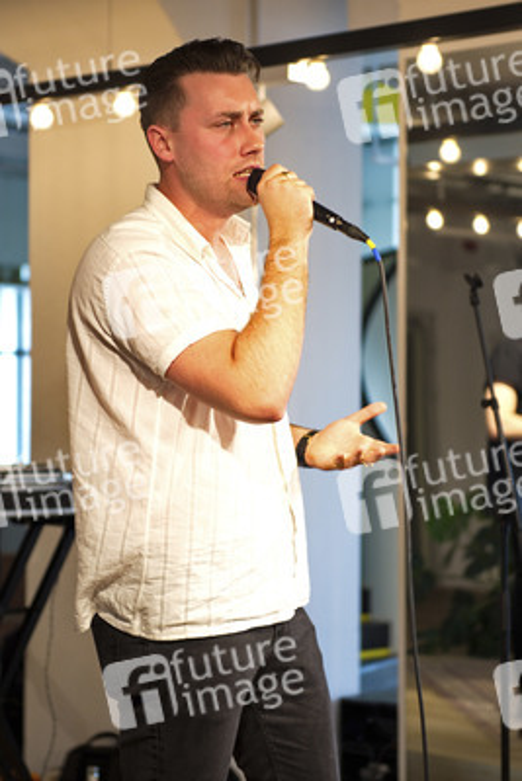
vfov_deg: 28.8
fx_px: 1521
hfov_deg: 19.5
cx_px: 261
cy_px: 390
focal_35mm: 70
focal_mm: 70
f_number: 2.8
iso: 800
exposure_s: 1/200
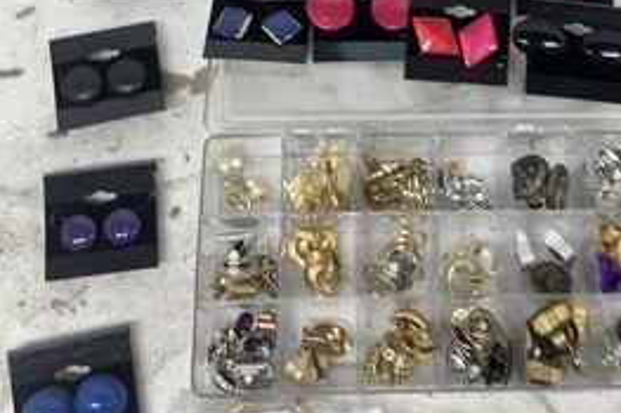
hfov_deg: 40.0
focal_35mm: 49
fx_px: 845
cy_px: 78
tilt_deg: -74.0
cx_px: 394
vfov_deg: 26.9
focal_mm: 3.3
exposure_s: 1/60
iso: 50
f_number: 2.4
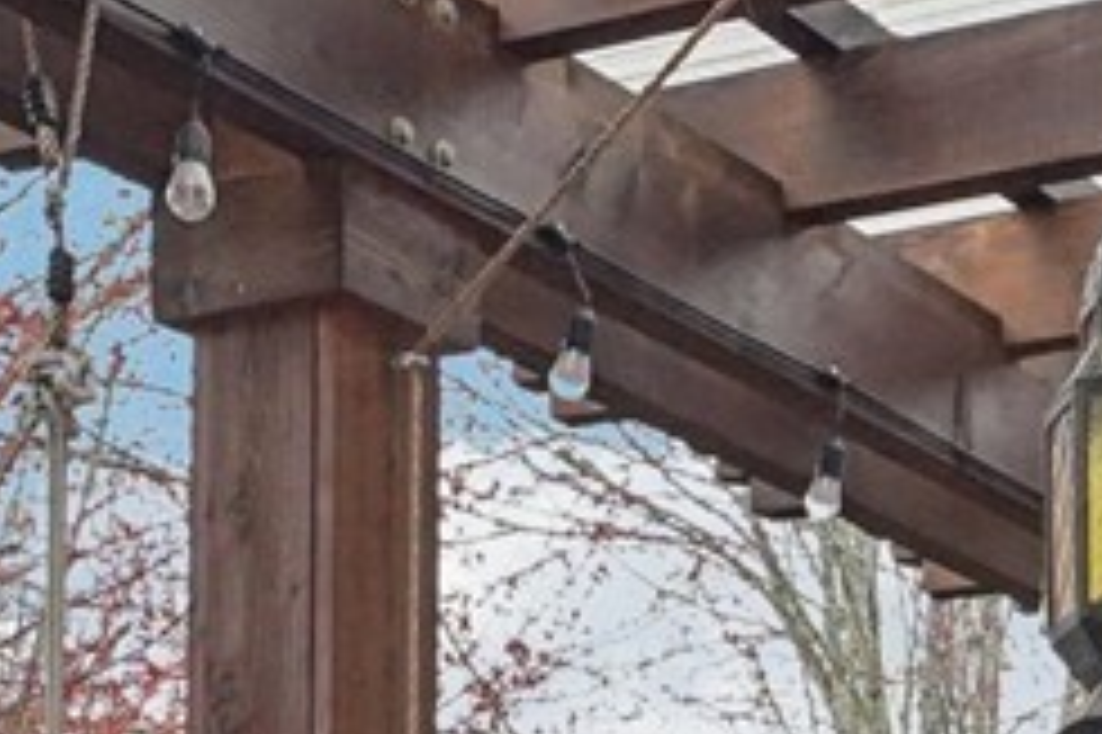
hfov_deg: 18.2
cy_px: 1587
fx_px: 3395
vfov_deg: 10.9
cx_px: 956
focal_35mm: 111
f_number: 8
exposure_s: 1/125
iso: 1600
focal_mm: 16
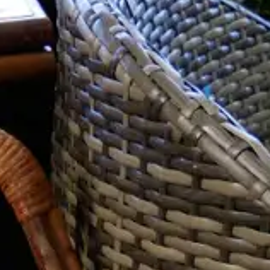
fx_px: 1412
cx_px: -82
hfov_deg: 10.7
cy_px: 789
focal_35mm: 160
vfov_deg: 9.0
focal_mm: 14
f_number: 4
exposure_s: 1/60
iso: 500
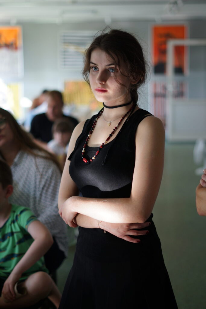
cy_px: 154
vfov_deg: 27.0
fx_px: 643
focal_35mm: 75
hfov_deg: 18.2
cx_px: 103
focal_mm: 50
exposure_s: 1/160
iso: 100
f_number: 1.8
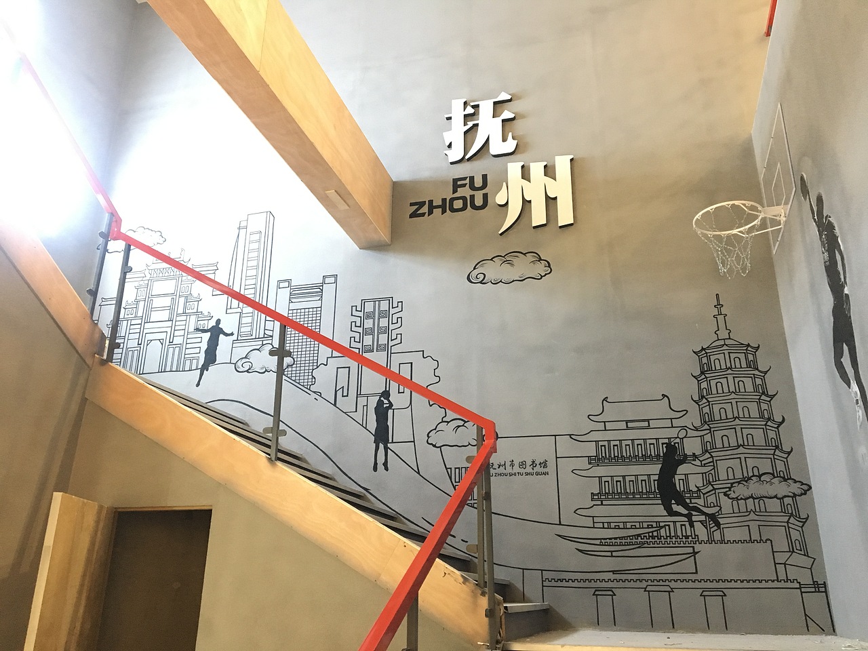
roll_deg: -1.6
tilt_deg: +22.0
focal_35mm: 29
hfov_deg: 61.7
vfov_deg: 48.2
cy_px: 326
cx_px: 434
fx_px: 727
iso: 200
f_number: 2.2
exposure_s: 1/20
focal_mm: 4.15
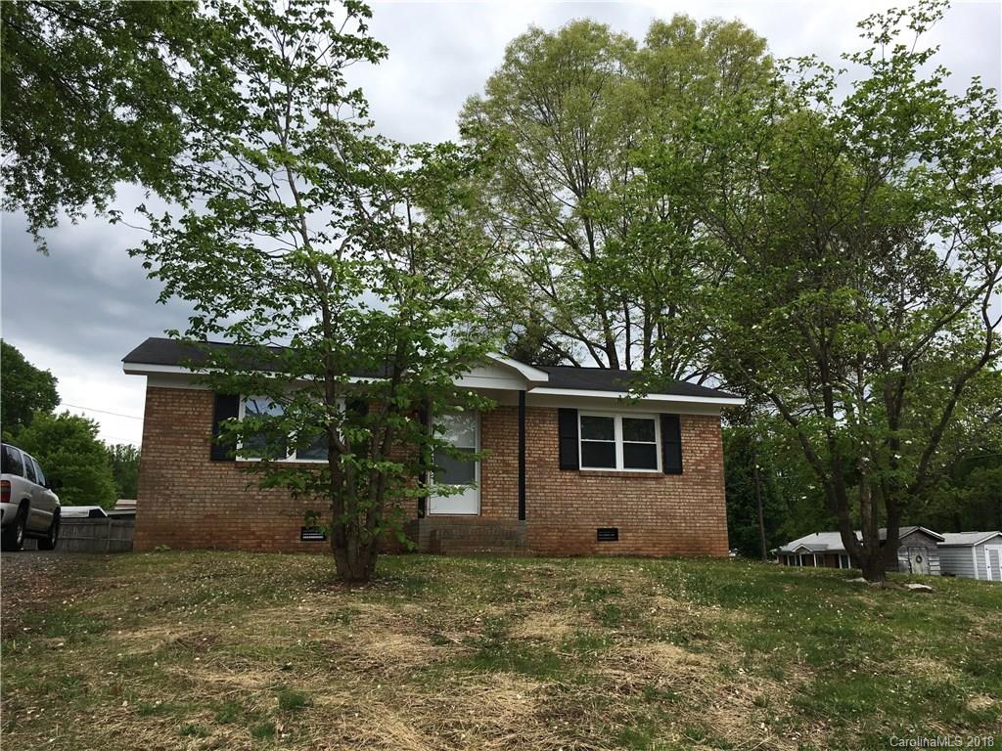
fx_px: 839
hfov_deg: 61.7
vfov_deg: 48.2
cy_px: 376
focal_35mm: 29
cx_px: 501
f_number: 2.2
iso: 25
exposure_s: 1/999
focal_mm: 4.15
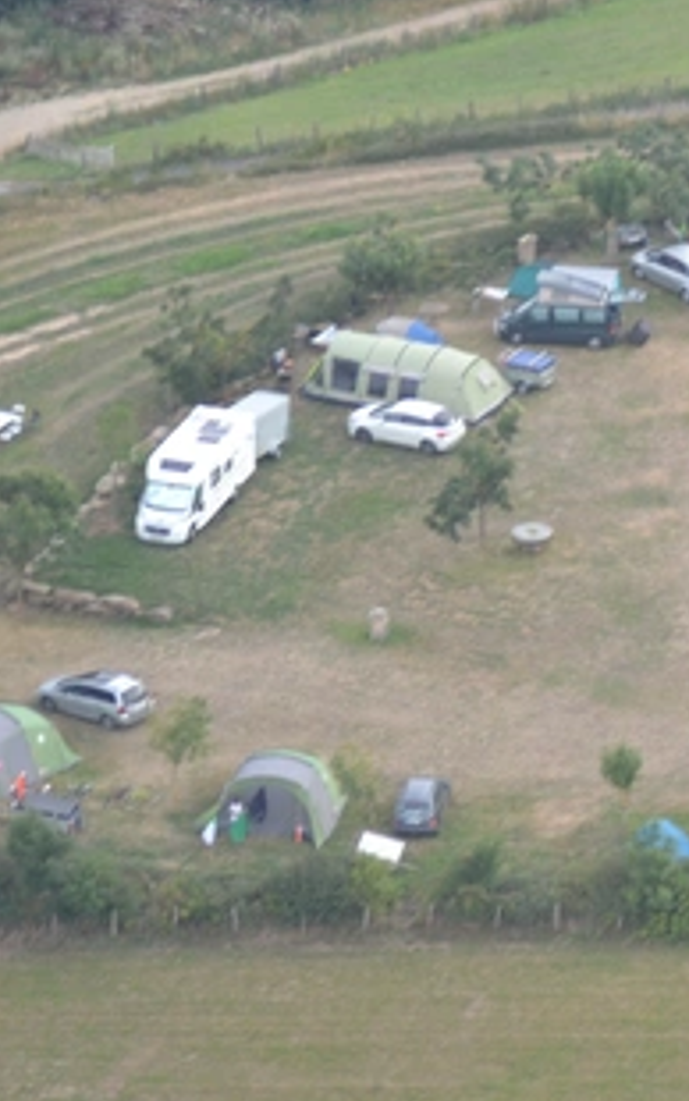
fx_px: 12698
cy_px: 357
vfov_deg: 5.0
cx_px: 1124
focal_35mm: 423
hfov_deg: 3.1
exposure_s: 1/400
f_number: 5
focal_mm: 135
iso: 400
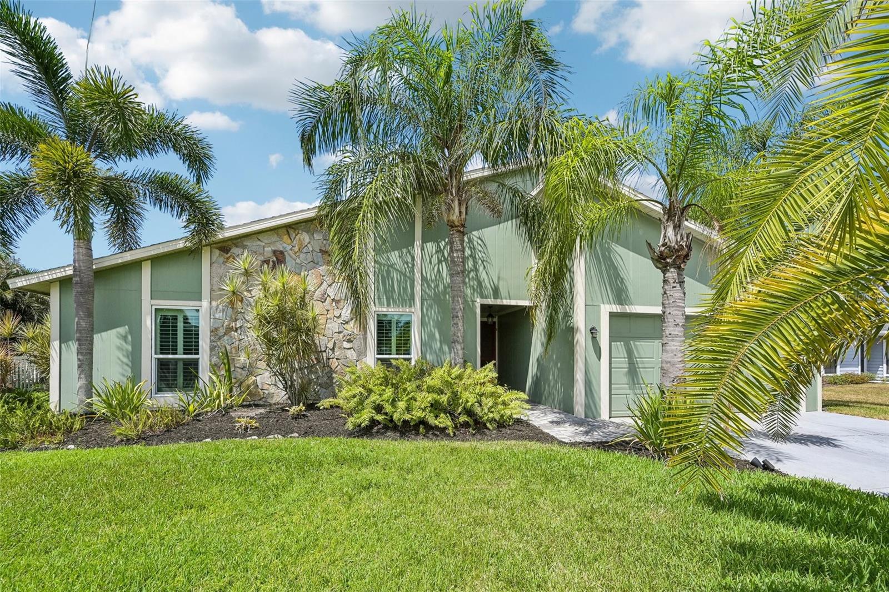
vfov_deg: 81.2
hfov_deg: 104.3
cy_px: 296
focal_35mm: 14
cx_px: 444
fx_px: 346
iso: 400
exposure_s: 1/1000
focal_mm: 14
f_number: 8
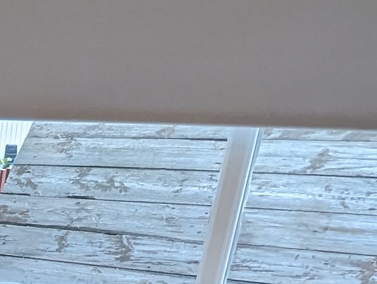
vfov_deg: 17.3
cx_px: -325
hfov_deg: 19.0
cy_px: 456
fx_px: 818
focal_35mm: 75
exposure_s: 1/59.4
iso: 56
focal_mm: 1.95
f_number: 2.2
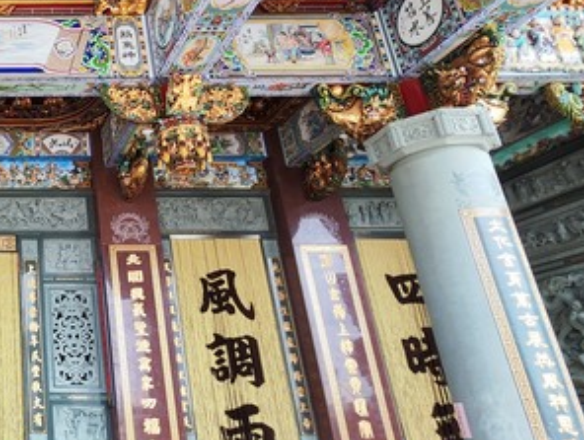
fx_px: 575
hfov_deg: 42.1
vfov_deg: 41.9
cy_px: 215
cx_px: -63
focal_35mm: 34
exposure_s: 1/60
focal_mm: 2.16
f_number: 2.2
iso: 55
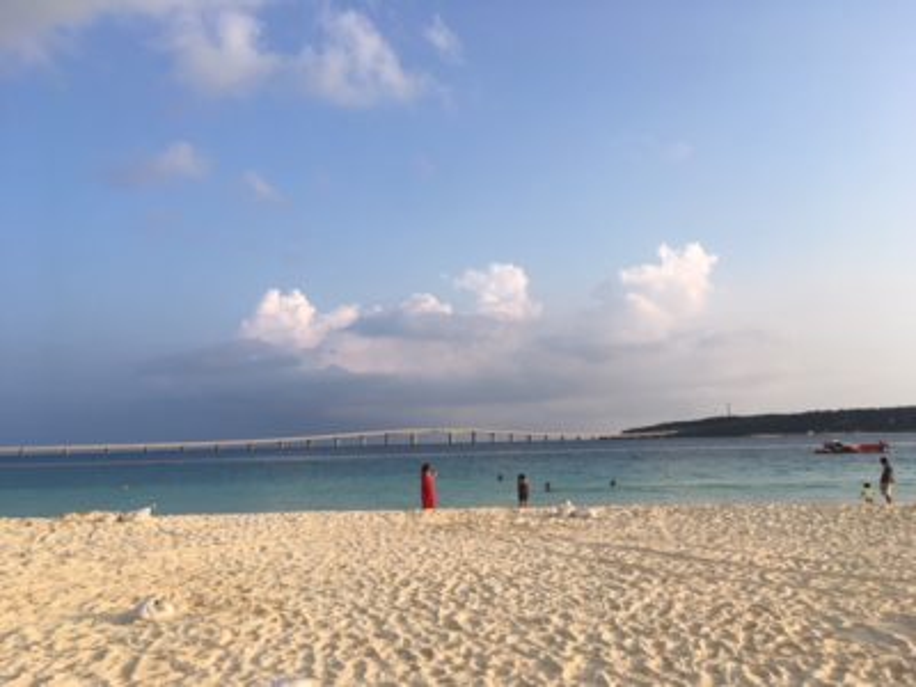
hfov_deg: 61.7
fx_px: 767
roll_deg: +1.5
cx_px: 458
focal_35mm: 29
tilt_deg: +6.0
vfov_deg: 48.2
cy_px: 344
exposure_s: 1/1326
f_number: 2.2
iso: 25
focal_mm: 4.15
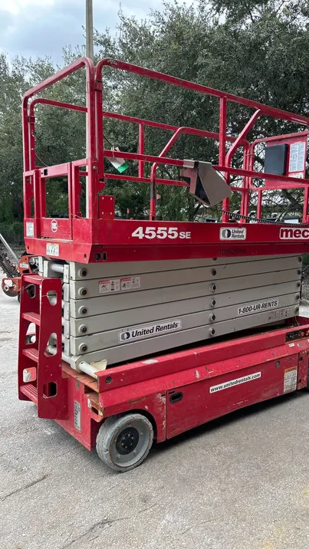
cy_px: 276
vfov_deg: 66.1
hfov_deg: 40.1
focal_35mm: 29
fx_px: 422
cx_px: 172
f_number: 1.5
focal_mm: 5.7
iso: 50
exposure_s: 1/611
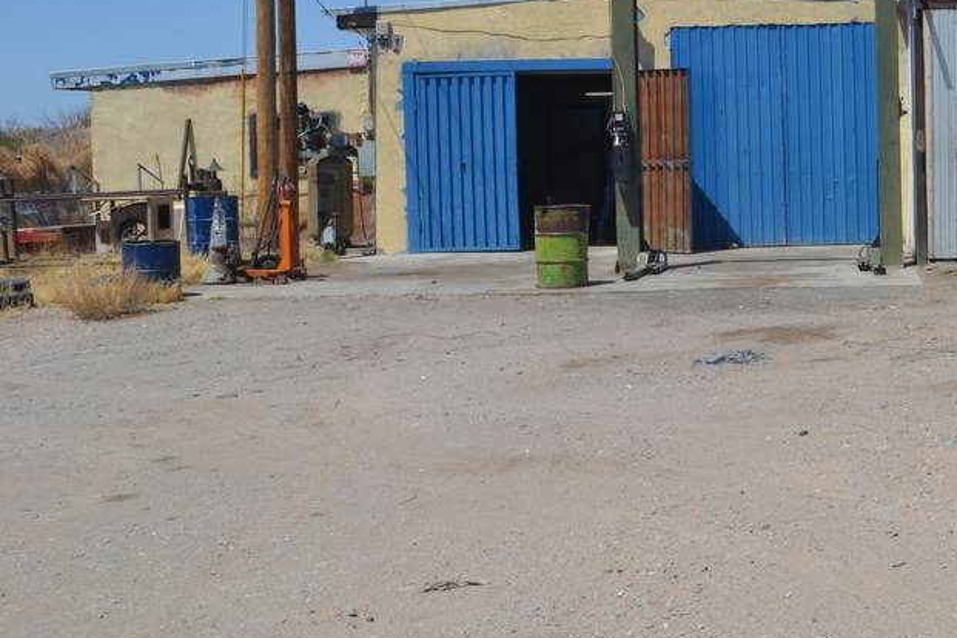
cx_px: 912
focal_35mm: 68
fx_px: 1808
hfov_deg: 28.2
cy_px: 169
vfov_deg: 19.9
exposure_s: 1/320
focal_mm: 22
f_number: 9
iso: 100
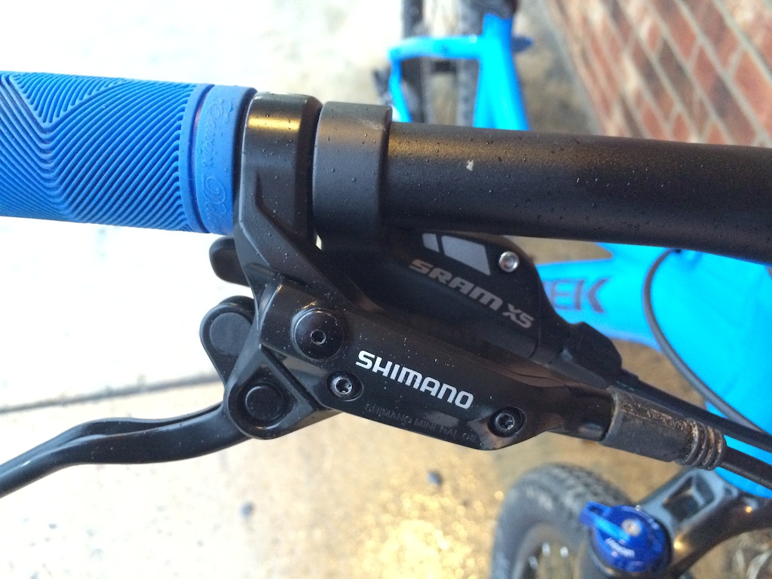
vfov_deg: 48.2
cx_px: 386
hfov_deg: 61.7
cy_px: 290
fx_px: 647
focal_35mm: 29
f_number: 2.2
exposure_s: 1/15
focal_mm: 4.15
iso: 400
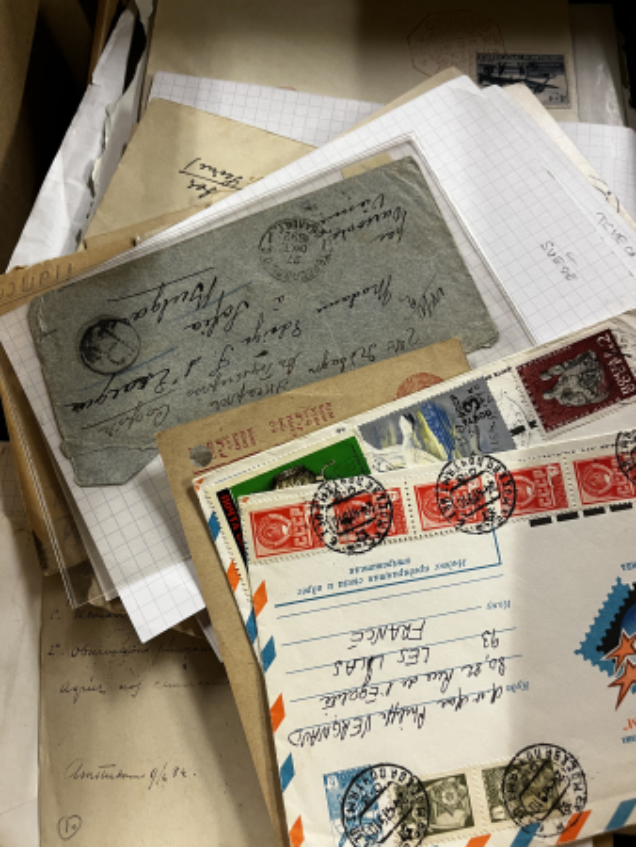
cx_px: 318
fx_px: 636
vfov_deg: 67.3
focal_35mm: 26
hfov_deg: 53.1
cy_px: 424
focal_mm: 5.1
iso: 100
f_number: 1.6
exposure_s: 1/50
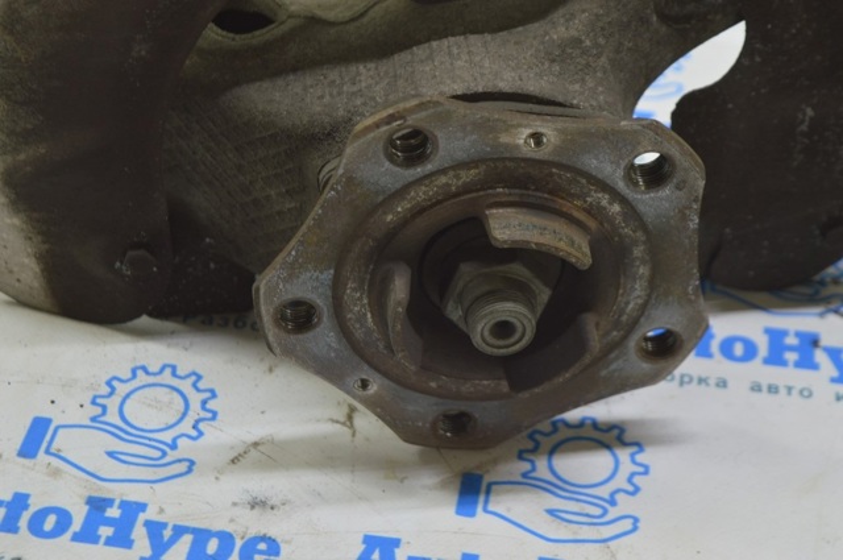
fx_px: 1929
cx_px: 422
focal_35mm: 82
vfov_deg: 16.5
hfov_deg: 24.6
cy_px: 280
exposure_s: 1/20
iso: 400
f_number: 5.6
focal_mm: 55
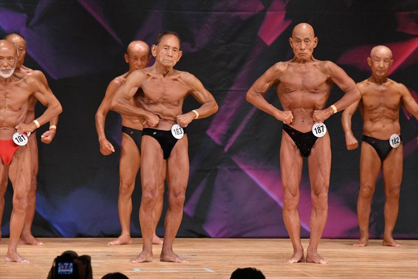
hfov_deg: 6.9
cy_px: 140
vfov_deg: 4.6
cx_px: 209
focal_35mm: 300
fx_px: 3482
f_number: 5.6
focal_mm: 200
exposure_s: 1/400
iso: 5000
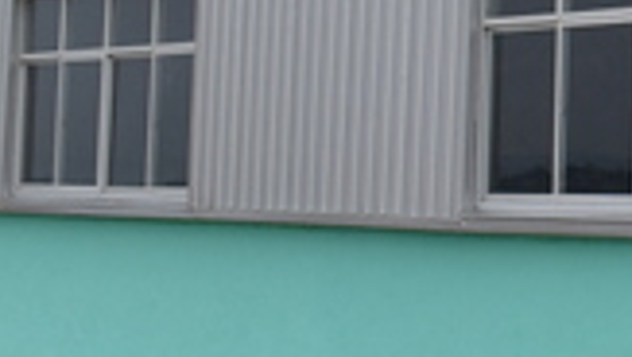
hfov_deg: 13.0
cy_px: -196
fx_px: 2499
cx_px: 1152
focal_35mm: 149
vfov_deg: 8.0
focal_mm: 18
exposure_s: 1/250
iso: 250
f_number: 8
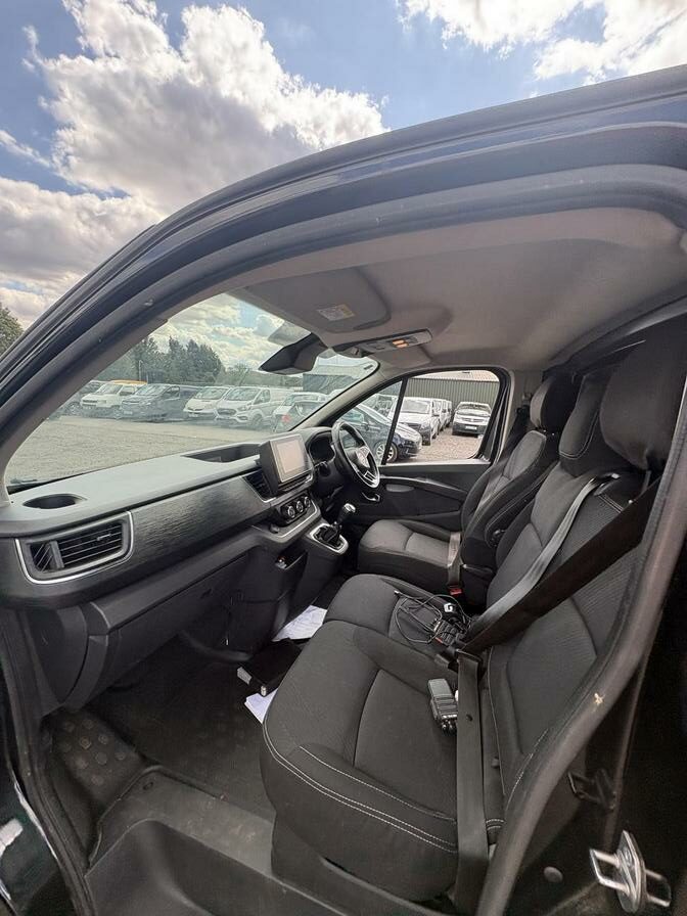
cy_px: 458
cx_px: 344
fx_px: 370
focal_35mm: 14
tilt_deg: -19.9
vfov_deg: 102.1
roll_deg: -1.1
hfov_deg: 85.7
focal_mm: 2.22
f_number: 2.2
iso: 40
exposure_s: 1/276
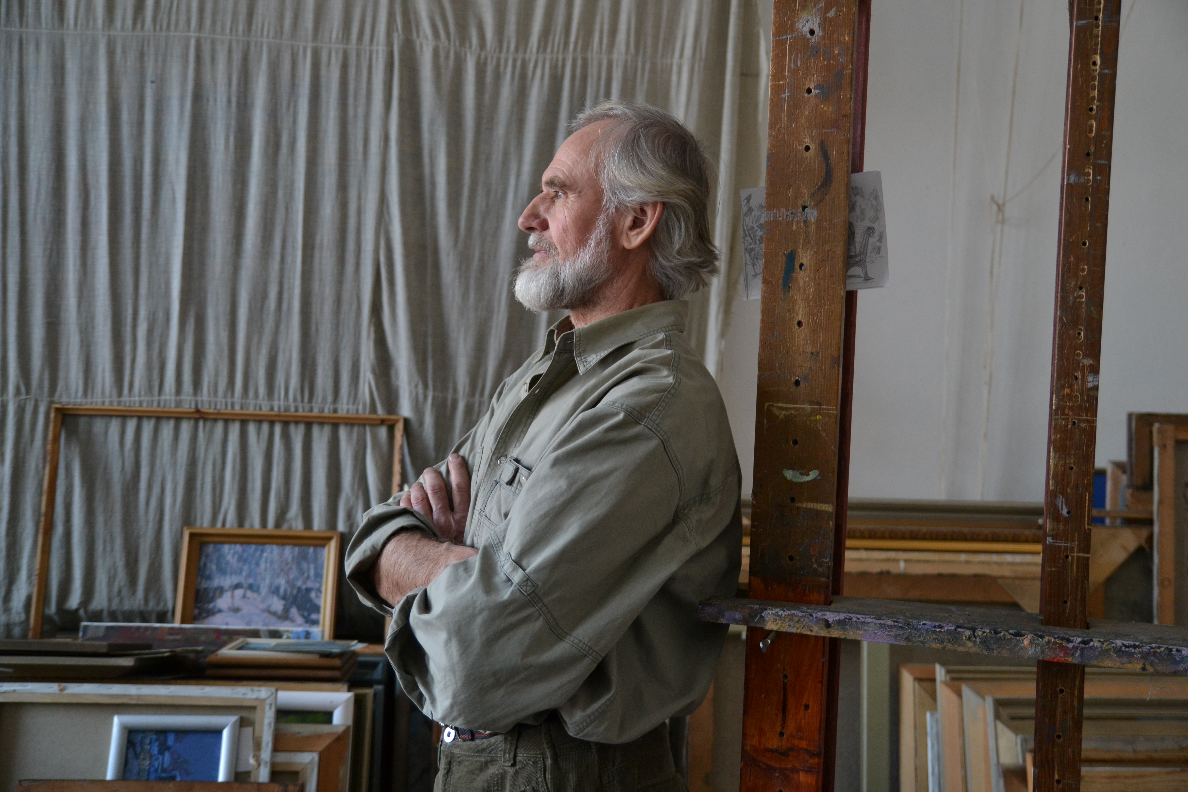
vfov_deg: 35.5
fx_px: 1237
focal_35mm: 38
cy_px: 396
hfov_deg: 51.3
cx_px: 594
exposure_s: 1/60
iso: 720
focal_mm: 25
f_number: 2.8
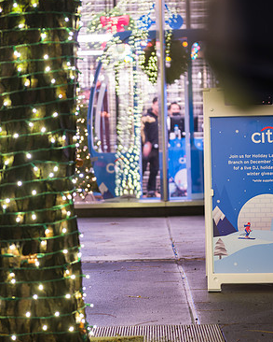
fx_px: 1050
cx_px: 122
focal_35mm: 104
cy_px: 176
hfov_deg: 14.8
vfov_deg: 18.4
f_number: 3.2
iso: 200
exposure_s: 1/15
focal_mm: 70
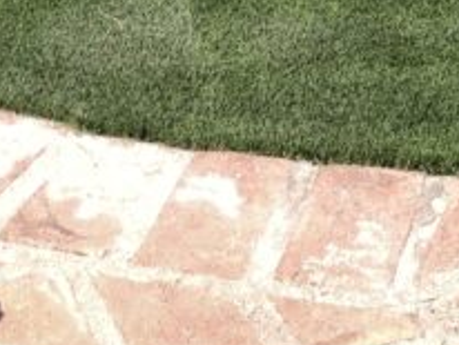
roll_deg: -0.8
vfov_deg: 9.8
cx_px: 301
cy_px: -374
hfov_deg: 14.2
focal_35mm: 139
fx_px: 1845
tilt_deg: -9.8
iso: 20
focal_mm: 3.99
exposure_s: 1/917
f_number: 1.8
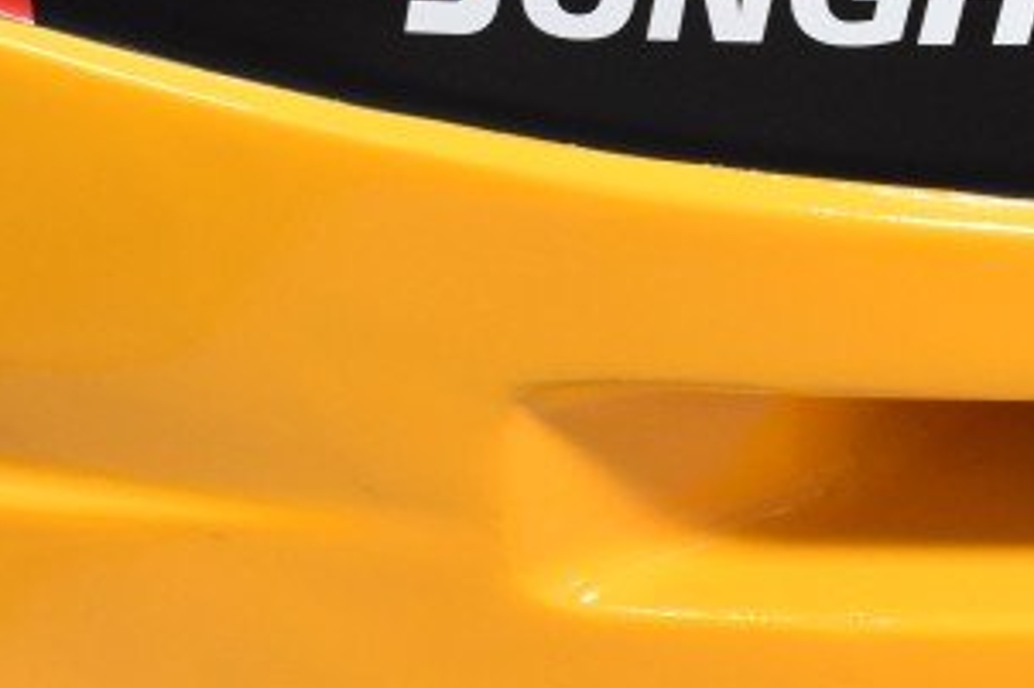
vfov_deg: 9.6
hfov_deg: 14.1
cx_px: 1120
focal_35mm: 143
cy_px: 332
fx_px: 4105
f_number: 5
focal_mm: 24
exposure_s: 1/30
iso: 1600
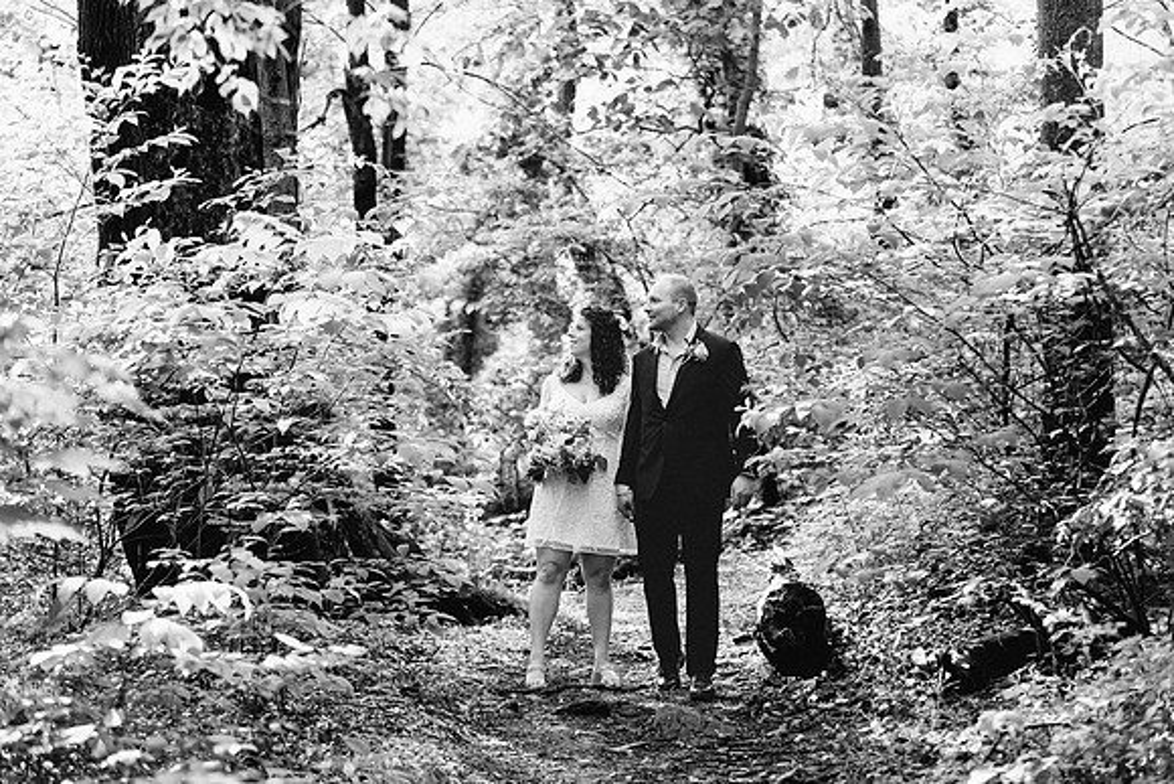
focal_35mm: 71
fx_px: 2323
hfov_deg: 28.4
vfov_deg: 19.1
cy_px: 387
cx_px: 587
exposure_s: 1/320
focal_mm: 70
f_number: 2.8
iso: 640
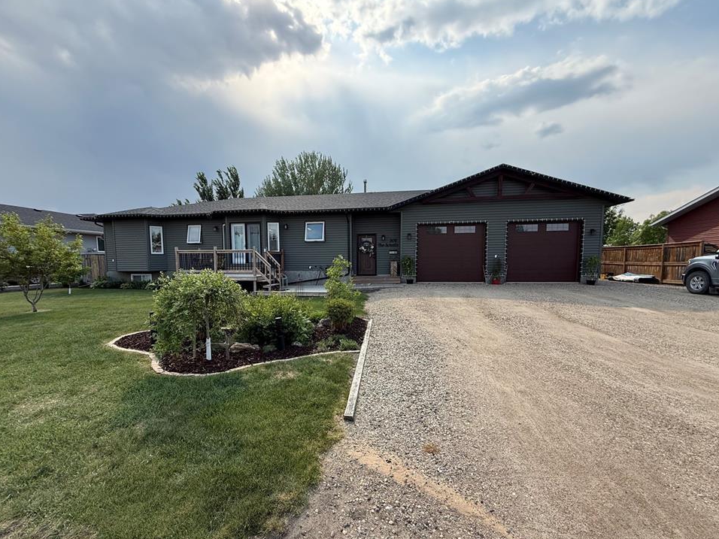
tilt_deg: -3.8
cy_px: 283
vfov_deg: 81.7
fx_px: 312
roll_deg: +0.3
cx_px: 344
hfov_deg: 98.1
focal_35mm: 15
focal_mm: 2.22
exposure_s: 1/1017
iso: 50
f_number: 2.2
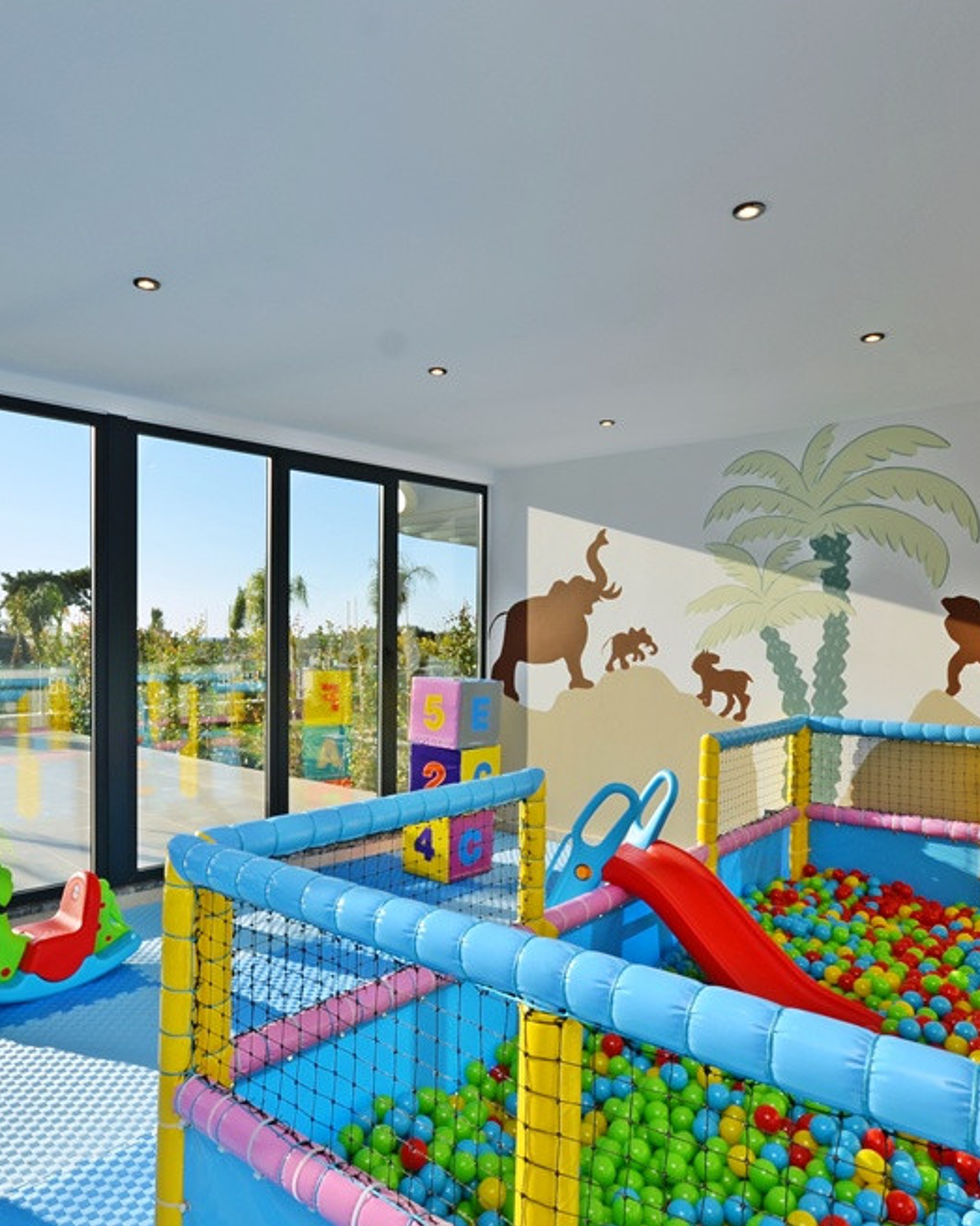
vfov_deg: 75.0
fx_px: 798
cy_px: 632
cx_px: 476
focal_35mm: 22
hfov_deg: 63.1
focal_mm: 10
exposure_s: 1/250
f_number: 8
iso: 100
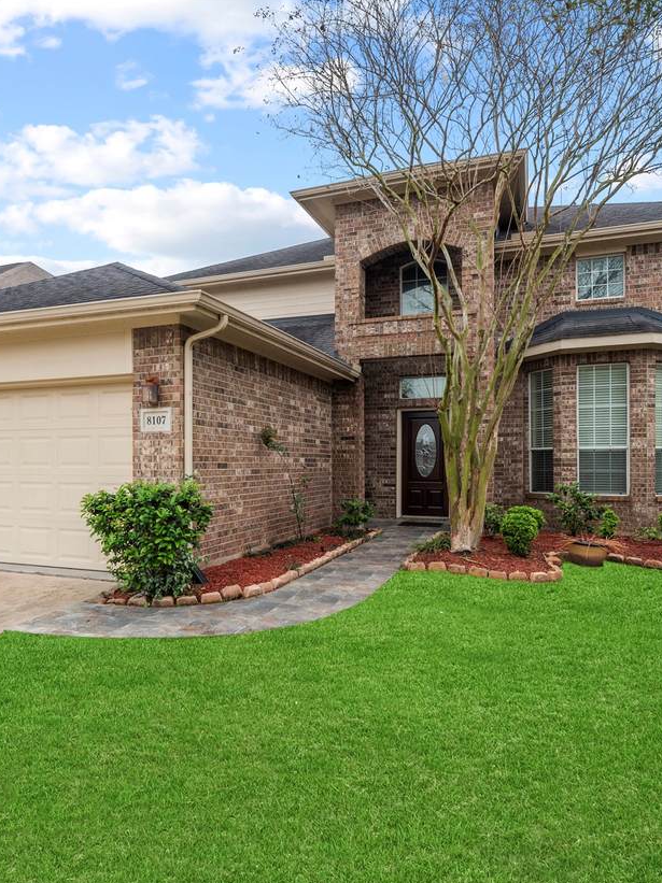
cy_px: 453
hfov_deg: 56.3
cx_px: 262
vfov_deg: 71.6
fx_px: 612
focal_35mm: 24
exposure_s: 1/100
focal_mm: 16
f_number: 8
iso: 450
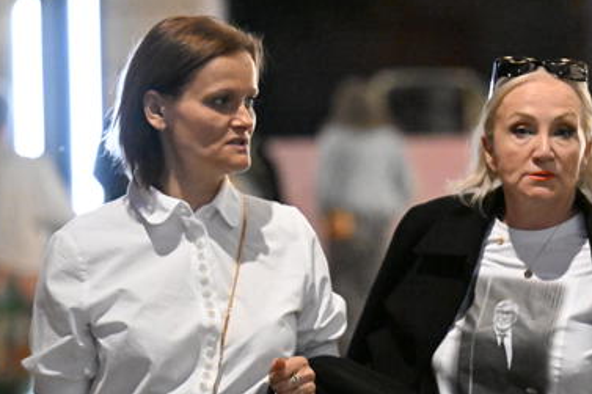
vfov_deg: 5.8
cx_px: 468
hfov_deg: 8.6
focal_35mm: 238
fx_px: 3912
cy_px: 267
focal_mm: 130
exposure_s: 1/320
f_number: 2.8
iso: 25600
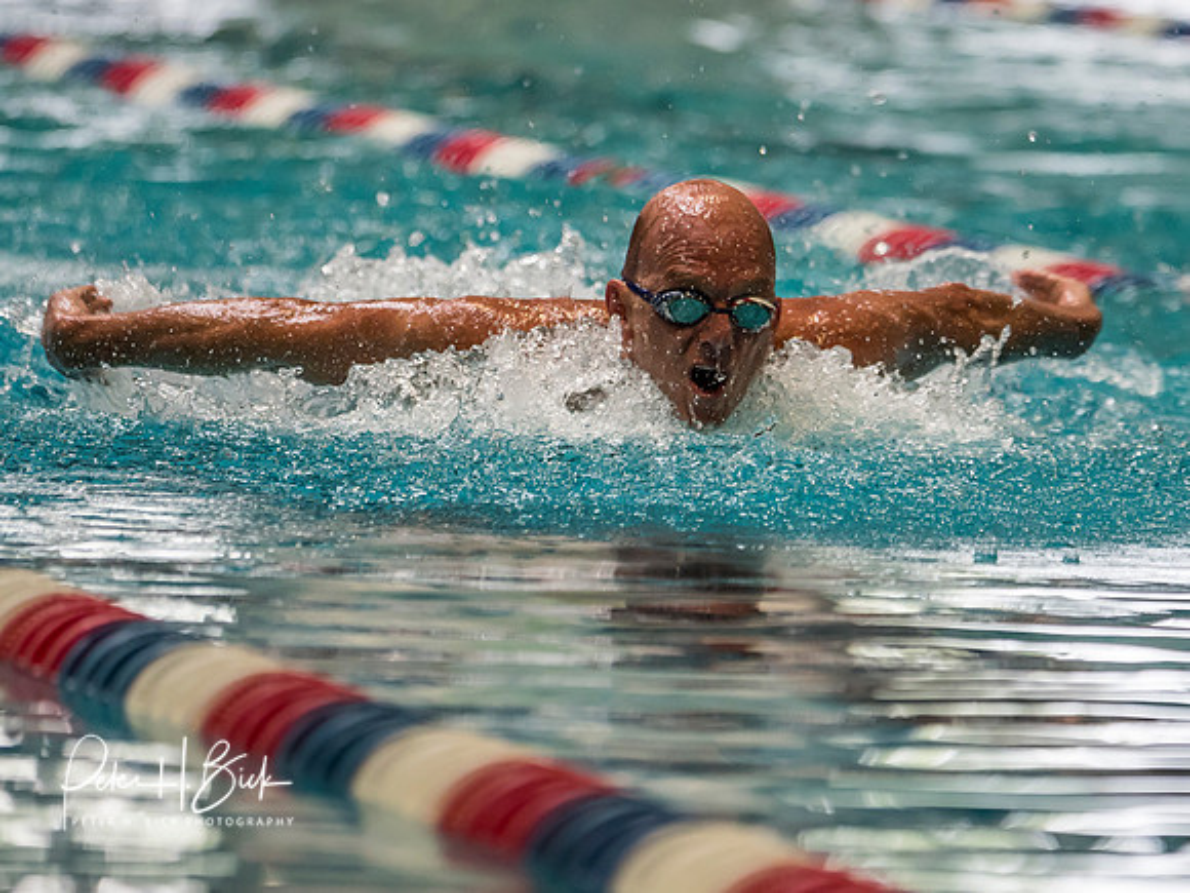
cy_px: 424
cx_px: 657
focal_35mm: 538
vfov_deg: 2.8
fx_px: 18488
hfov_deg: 3.7
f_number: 2.8
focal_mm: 200
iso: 1250
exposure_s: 1/1000
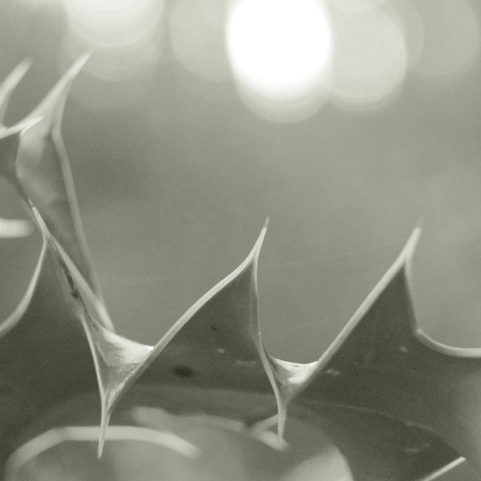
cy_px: 251
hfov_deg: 16.9
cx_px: 214
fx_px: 1619
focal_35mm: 103
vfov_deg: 16.9
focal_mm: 50.5
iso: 8000
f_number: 5.6
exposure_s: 1/150
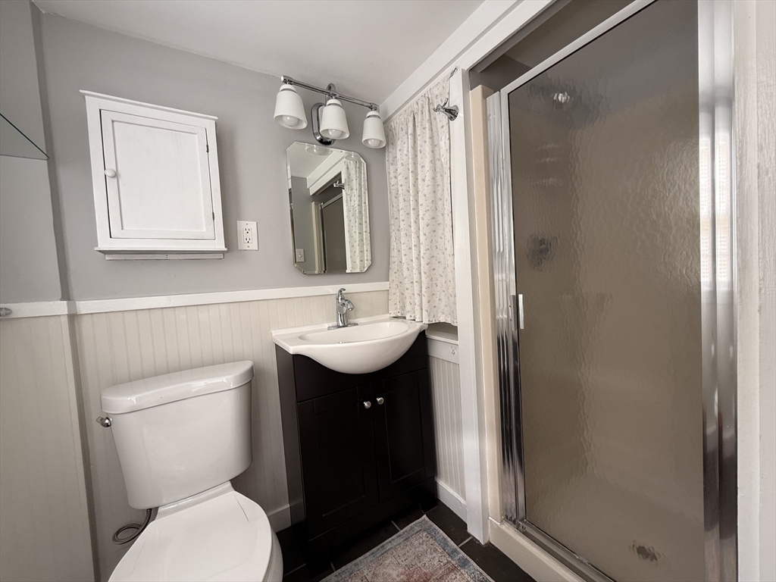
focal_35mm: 14
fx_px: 314
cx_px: 388
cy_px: 291
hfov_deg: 102.1
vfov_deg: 85.7
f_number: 2.2
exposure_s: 1/99
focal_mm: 2.22
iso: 80
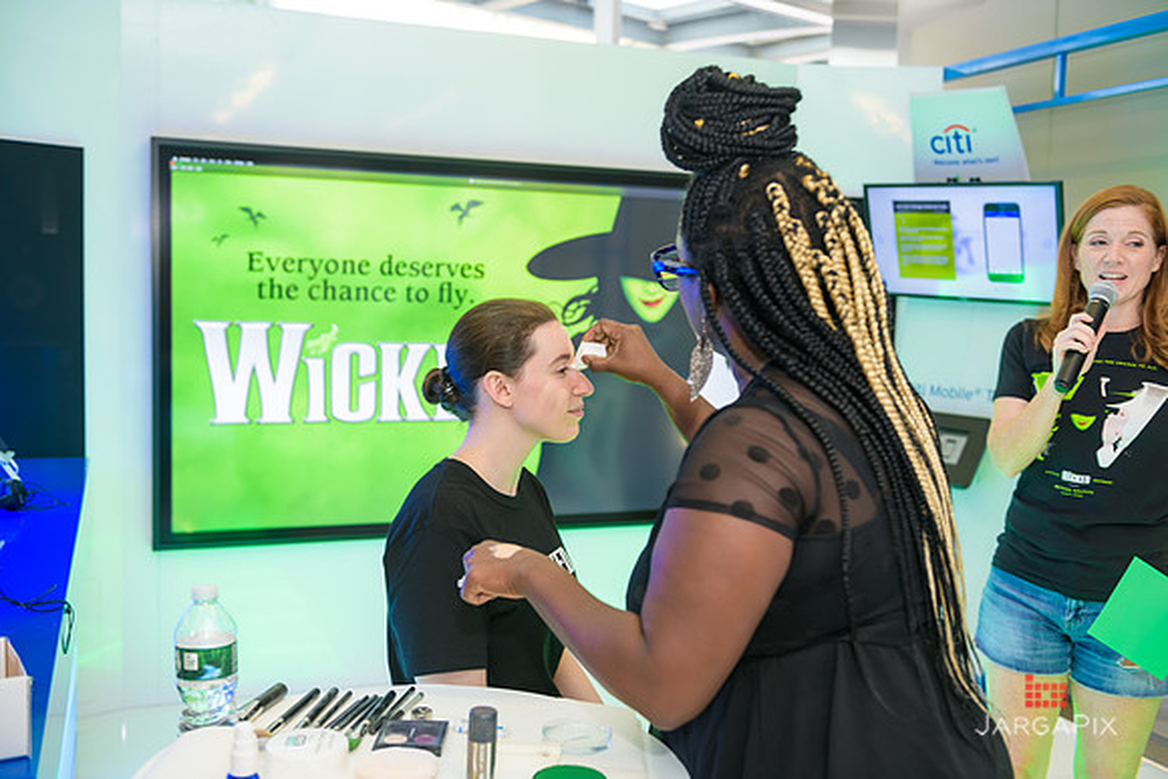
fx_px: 1168
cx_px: 584
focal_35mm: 36
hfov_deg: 53.1
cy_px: 390
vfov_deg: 36.9
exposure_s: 1/125
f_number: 3.2
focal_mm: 36
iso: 400
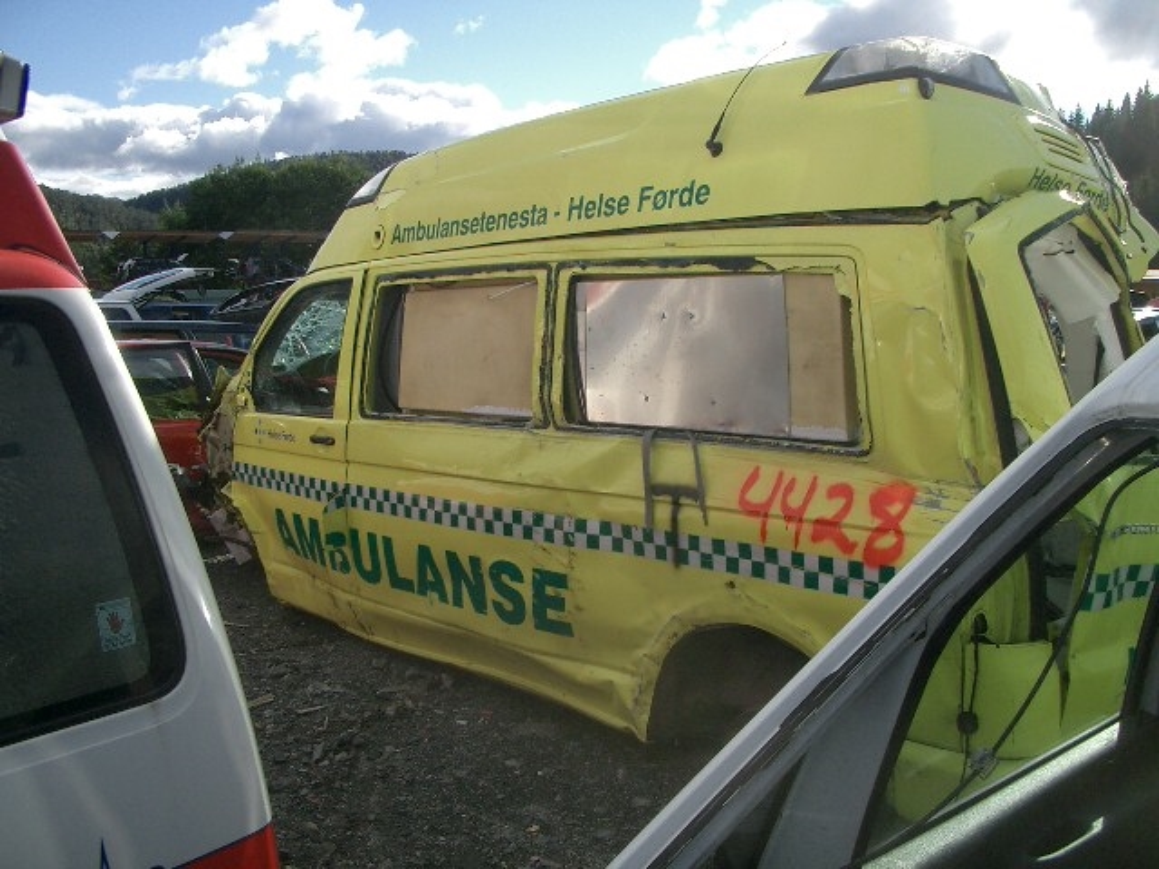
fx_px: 1172
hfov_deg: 52.6
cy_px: 434
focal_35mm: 35
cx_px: 580
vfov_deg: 40.7
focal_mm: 5.8
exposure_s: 1/400
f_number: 4.3
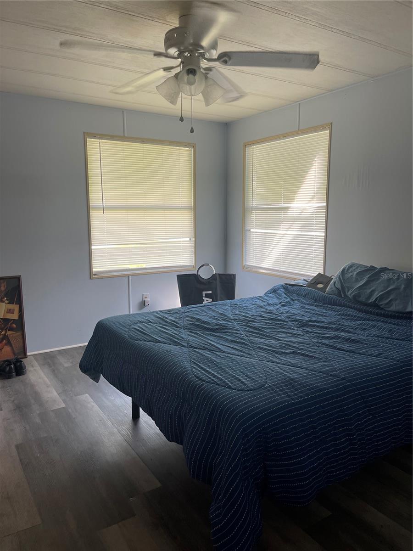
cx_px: 206
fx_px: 398
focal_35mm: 25
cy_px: 276
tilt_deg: -8.2
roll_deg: +0.0
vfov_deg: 69.4
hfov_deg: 54.9
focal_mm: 5.1
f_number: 1.6
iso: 64
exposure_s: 1/120
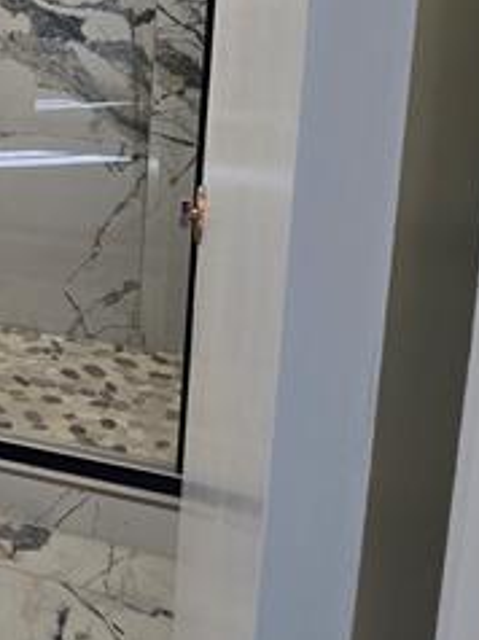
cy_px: 73
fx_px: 776
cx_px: -221
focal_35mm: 42
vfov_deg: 41.5
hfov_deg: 26.2
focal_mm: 2.2
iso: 64
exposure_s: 1/60
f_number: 2.2
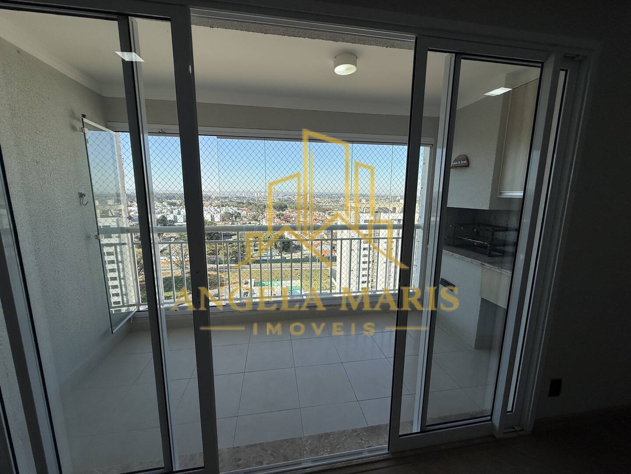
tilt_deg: -11.5
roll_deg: -1.2
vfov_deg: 85.7
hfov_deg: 102.1
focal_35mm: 14
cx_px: 316
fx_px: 255
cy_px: 237
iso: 50
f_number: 2.2
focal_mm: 2.22
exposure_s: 1/1211
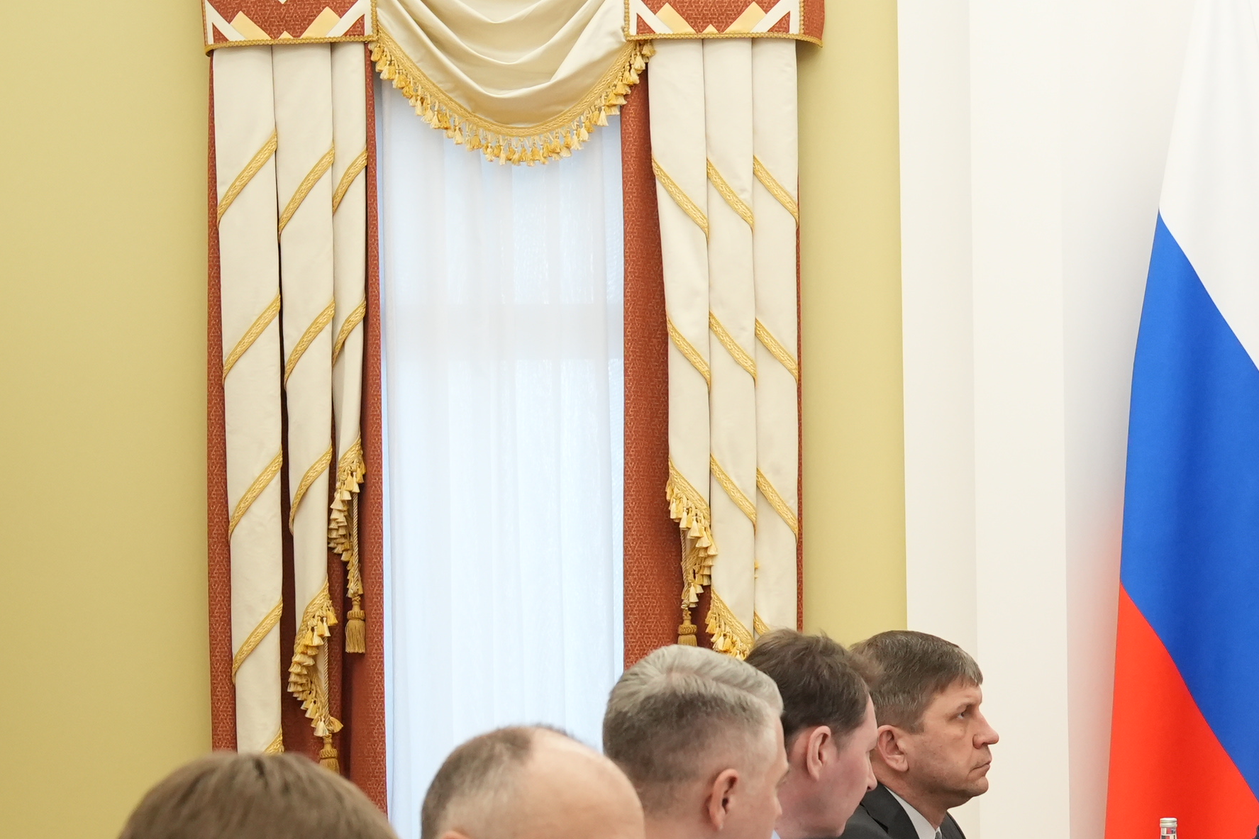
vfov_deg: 11.1
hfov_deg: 16.1
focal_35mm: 122
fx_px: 4266
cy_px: 840
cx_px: 1511
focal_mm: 47
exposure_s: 1/200
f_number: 5.6
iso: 2500
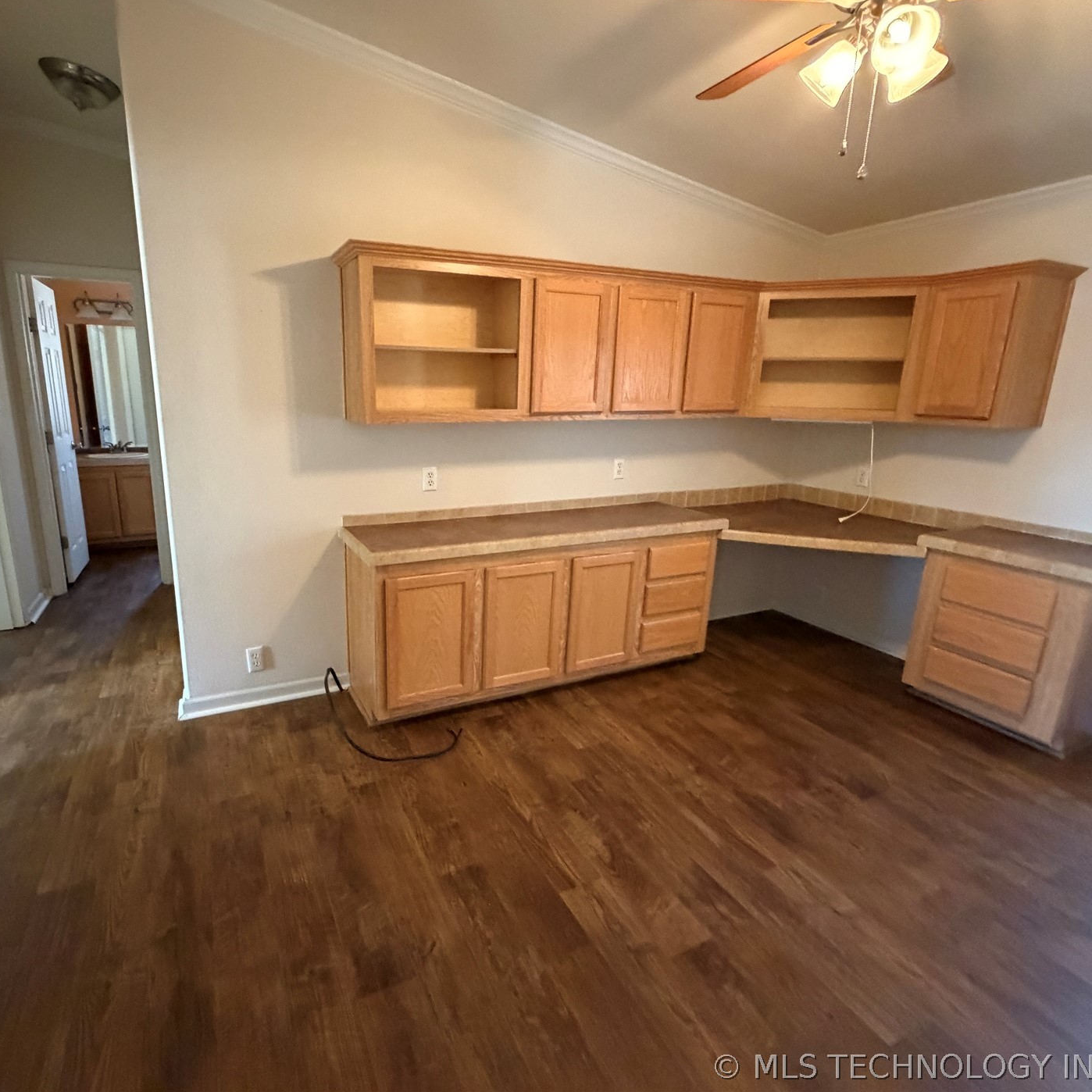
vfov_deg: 83.9
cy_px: 530
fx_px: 607
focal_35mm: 17
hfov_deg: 83.4
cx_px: 467
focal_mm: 2.22
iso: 1250
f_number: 2.2
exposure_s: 1/60
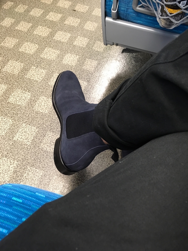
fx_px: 210
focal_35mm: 29
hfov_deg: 48.2
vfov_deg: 61.7
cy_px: 126
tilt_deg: -59.6
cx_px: 94
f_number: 2.2
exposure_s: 1/20
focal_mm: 4.15
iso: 200
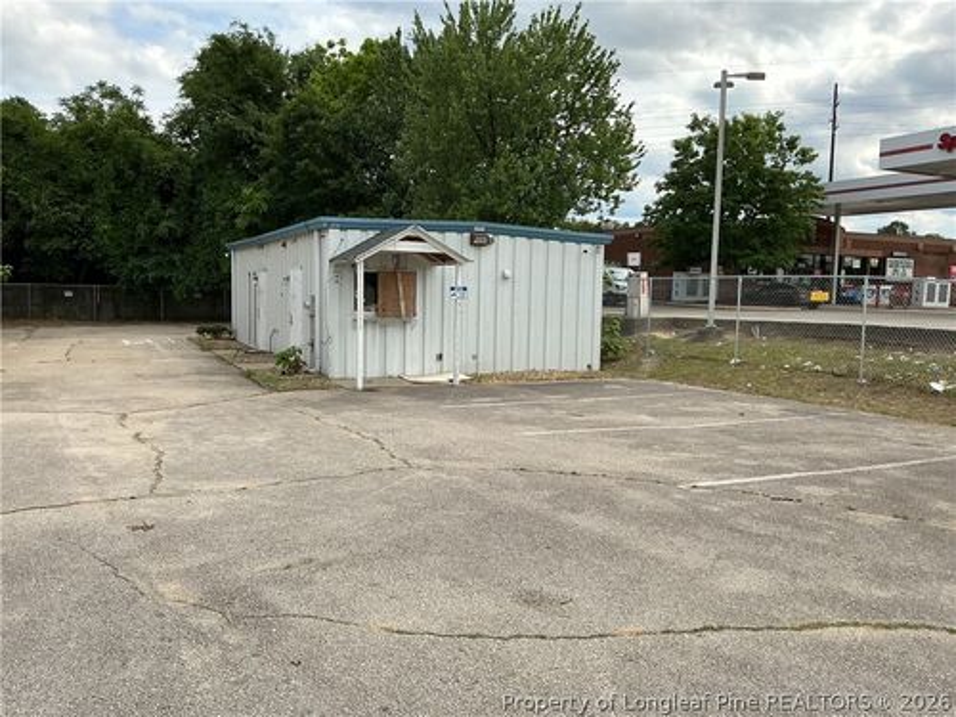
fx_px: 801
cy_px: 358
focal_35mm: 29
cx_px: 478
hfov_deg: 61.7
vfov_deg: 48.2
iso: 25
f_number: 1.8
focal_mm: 3
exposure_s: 1/1121
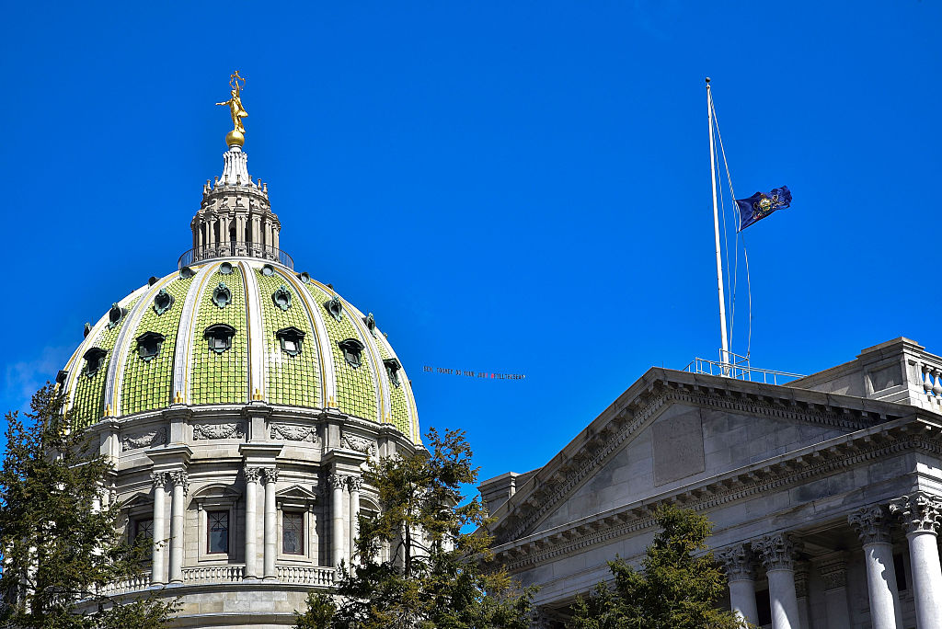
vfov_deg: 13.1
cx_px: 471
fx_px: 2749
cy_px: 314
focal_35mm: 105
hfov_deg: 19.4
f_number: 18
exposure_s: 1/250
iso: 500
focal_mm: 105
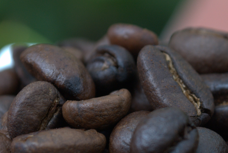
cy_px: 137
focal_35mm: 198
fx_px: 1257
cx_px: 136
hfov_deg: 10.4
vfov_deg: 6.9
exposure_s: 1/60
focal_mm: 55
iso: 400
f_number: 7.1
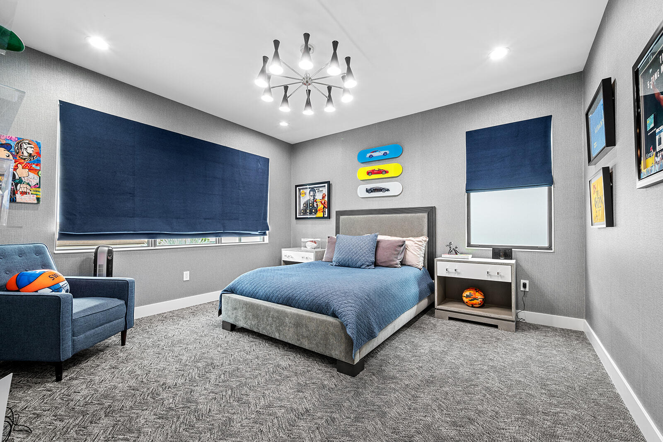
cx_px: 332
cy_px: 221
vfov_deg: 81.3
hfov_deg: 104.2
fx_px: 258
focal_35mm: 14
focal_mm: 14
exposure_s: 1/1.25
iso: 200
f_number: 9
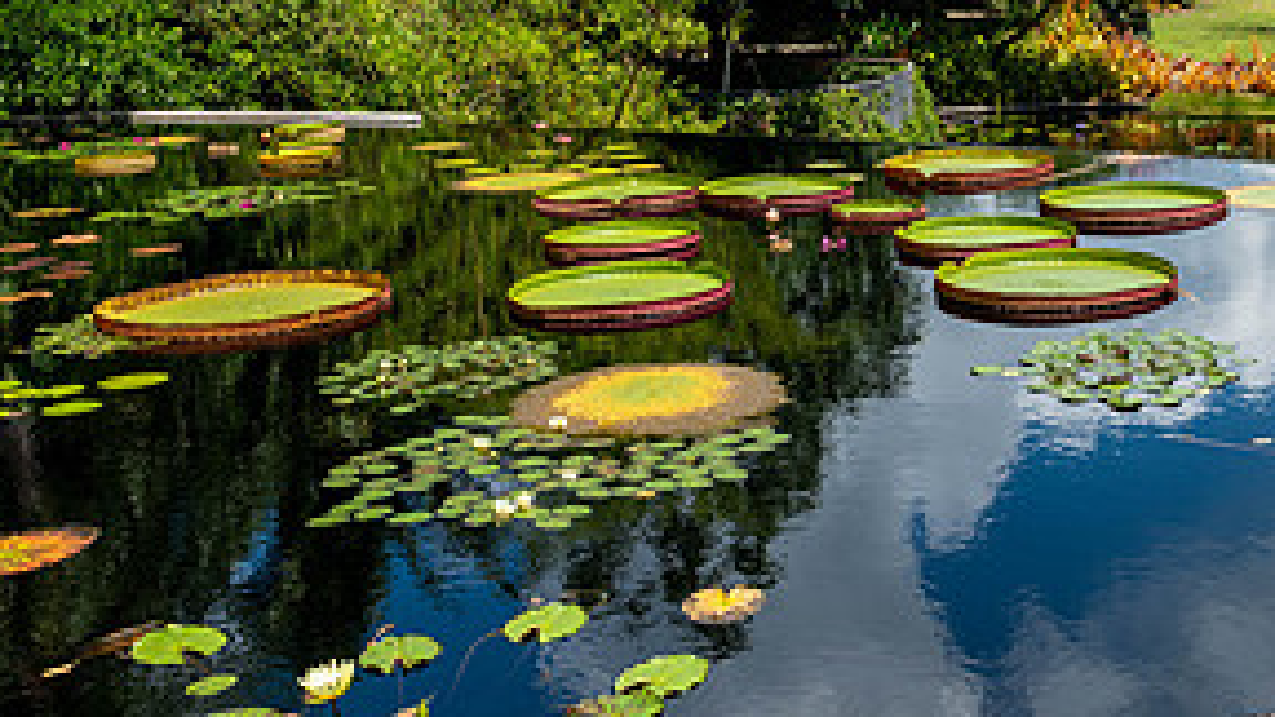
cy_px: 201
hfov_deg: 38.7
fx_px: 1758
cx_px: 974
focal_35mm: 52
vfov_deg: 22.9
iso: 100
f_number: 9
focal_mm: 24
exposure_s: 1/160
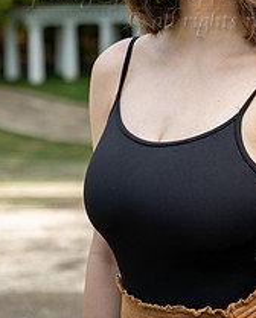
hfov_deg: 12.1
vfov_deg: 14.9
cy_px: 6
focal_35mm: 127
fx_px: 1199
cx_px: 215
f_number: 4
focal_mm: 63
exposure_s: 1/640
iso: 400
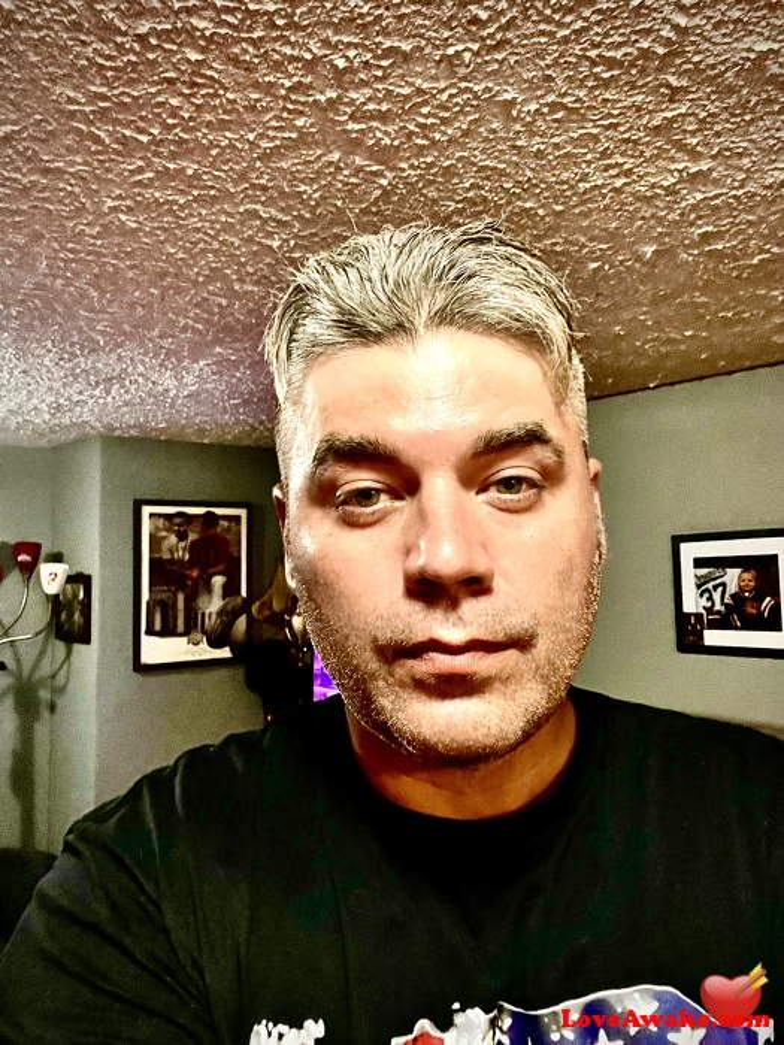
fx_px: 906
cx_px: 392
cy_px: 522
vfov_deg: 60.0
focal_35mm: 30
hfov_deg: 46.8
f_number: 2.2
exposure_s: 1/30
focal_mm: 2.71
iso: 640
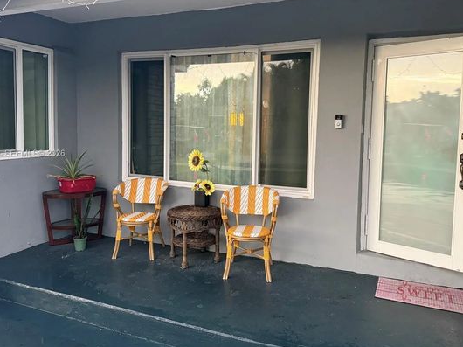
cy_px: 154
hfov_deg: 61.7
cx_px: 236
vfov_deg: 48.1
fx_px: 388
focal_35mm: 29
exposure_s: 1/60
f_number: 1.78
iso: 320
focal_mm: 6.76
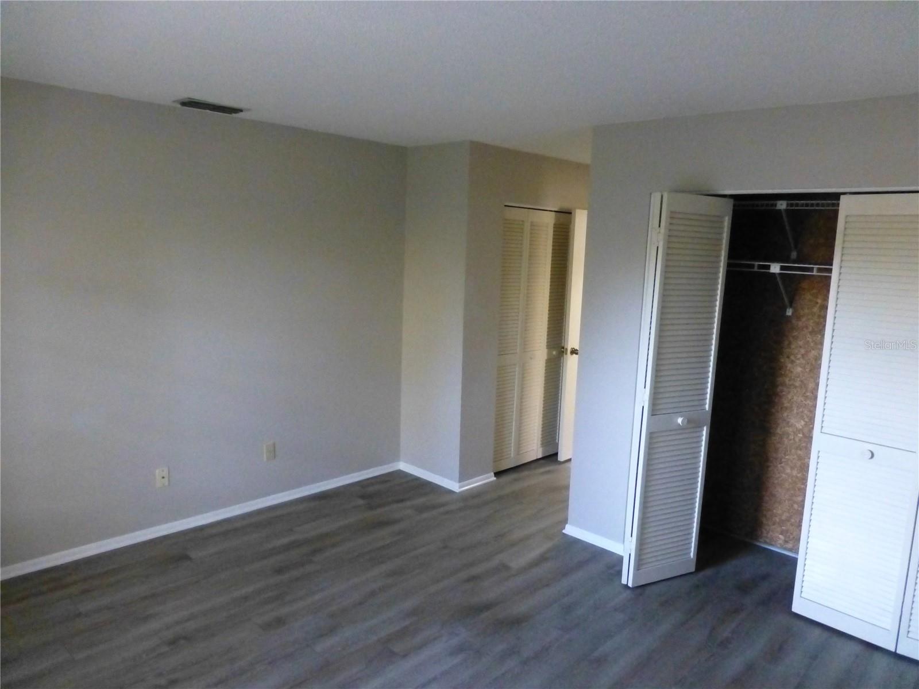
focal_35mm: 24
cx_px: 460
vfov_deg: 56.8
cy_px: 344
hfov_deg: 71.6
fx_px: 637
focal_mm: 4.3
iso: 1600
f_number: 3.3
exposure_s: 1/50
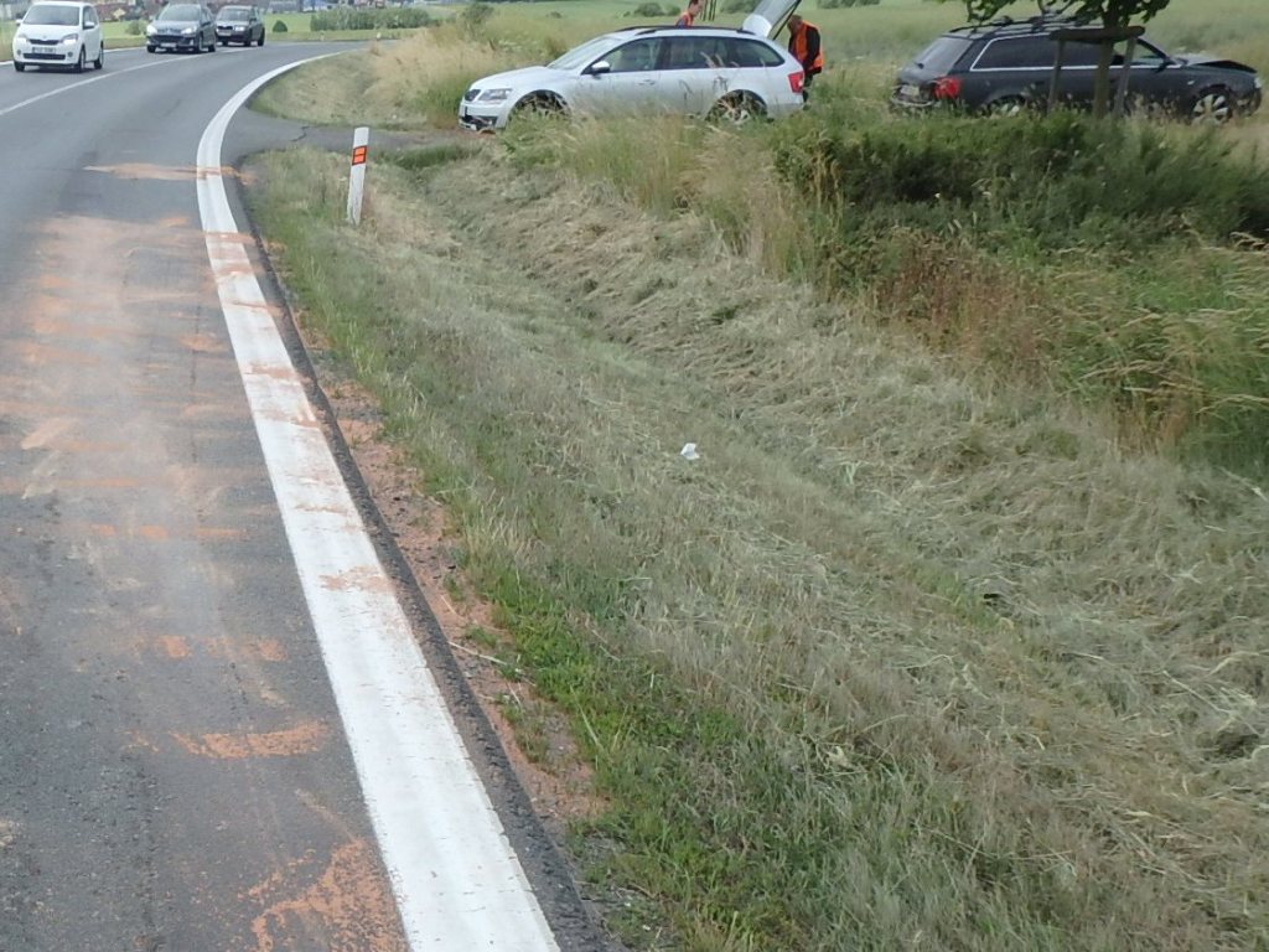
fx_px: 770
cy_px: 476
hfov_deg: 79.0
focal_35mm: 21
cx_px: 634
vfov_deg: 63.4
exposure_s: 1/640
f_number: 3.5
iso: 125
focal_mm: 3.7
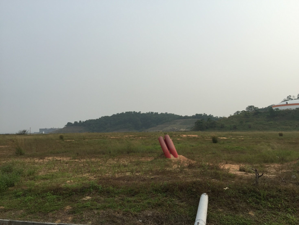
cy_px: 112
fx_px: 251
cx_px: 150
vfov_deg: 48.2
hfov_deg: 61.7
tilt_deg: +4.0
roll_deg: -1.5
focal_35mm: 29
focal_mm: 4.15
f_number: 2.2
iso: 32
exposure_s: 1/2475
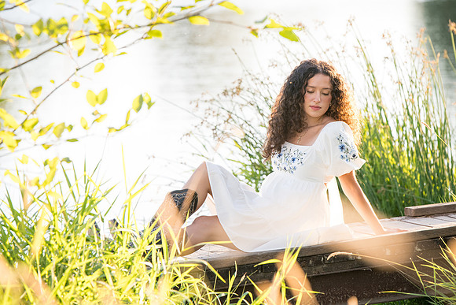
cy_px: 132
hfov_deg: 9.1
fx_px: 2877
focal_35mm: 227
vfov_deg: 6.1
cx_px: 228
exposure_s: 1/400
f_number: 4
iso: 800
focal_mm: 200
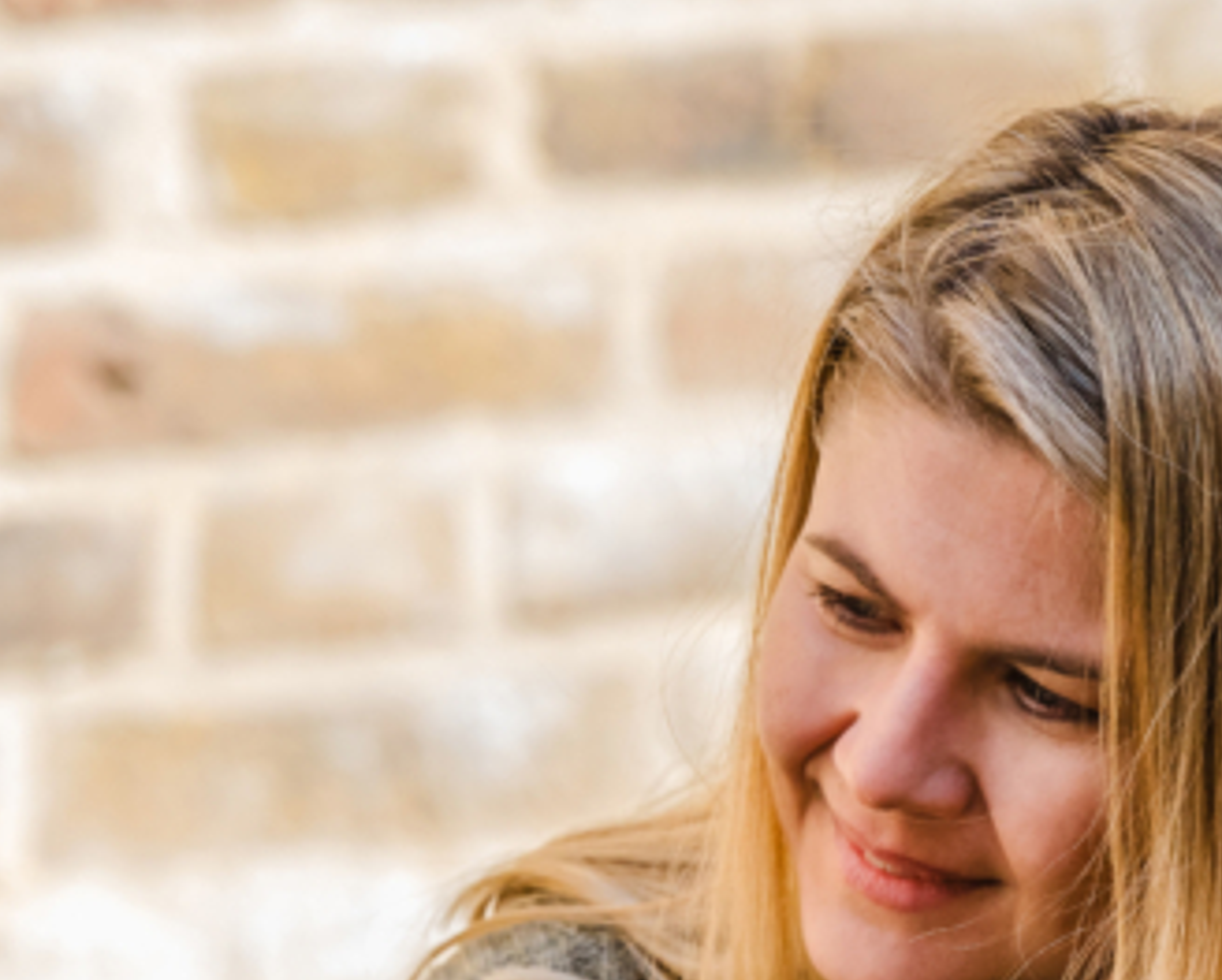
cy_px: 1179
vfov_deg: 2.6
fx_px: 21321
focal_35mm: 589
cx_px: 663
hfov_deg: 3.3
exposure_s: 1/800
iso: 800
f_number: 5
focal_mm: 200
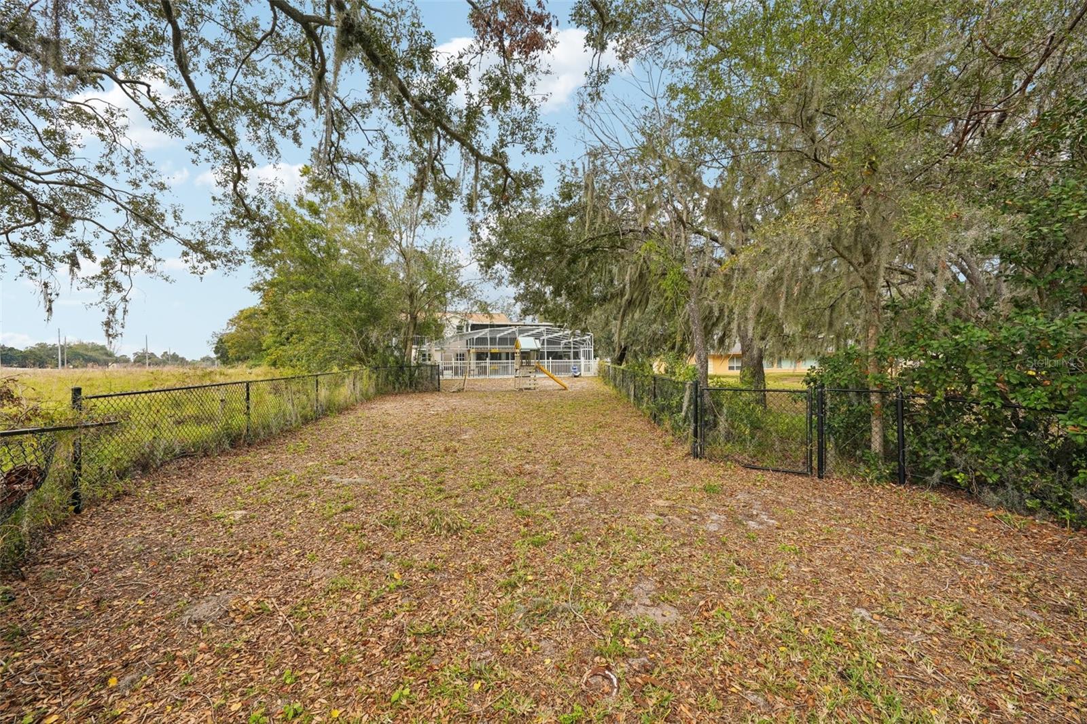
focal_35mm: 13
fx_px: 392
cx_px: 544
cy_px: 362
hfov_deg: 108.3
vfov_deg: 85.4
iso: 800
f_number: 8
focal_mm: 13
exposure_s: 1/640
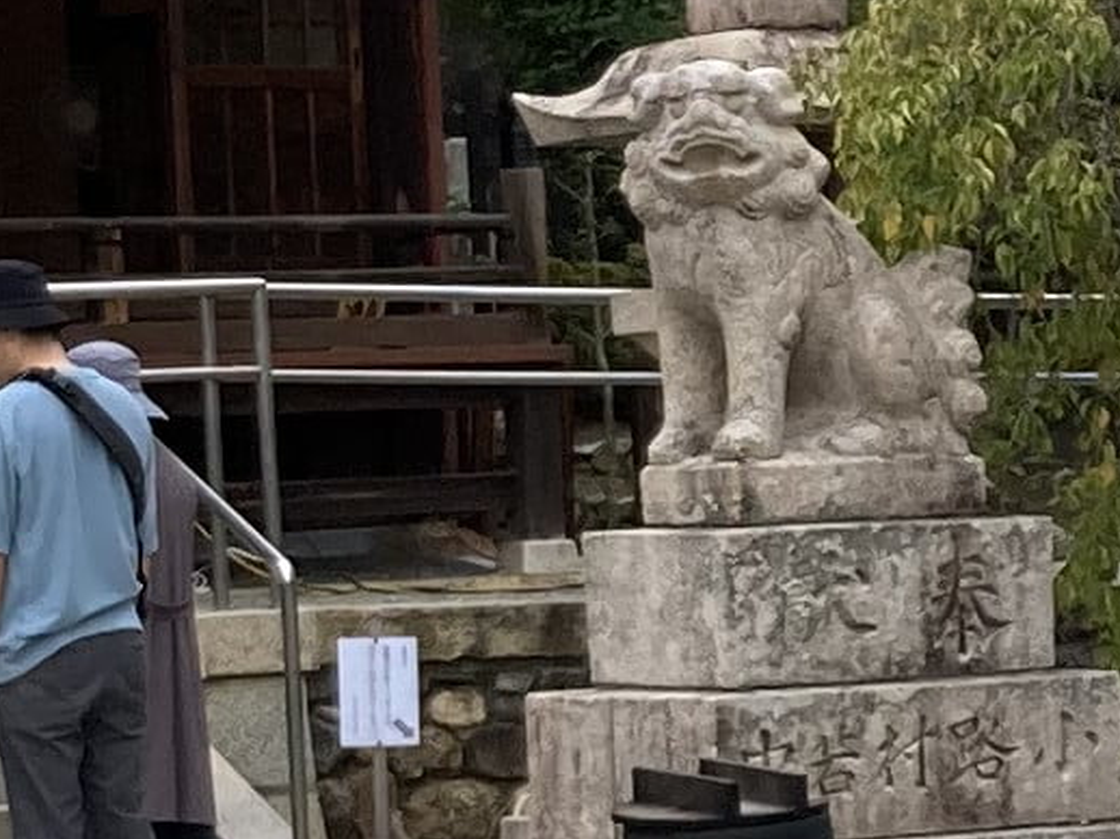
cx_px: 1479
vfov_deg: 6.8
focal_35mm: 218
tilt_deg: -3.8
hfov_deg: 8.9
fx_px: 7050
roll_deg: +2.0
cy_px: 861
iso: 20
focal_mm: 3.99
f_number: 1.8
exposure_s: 1/695
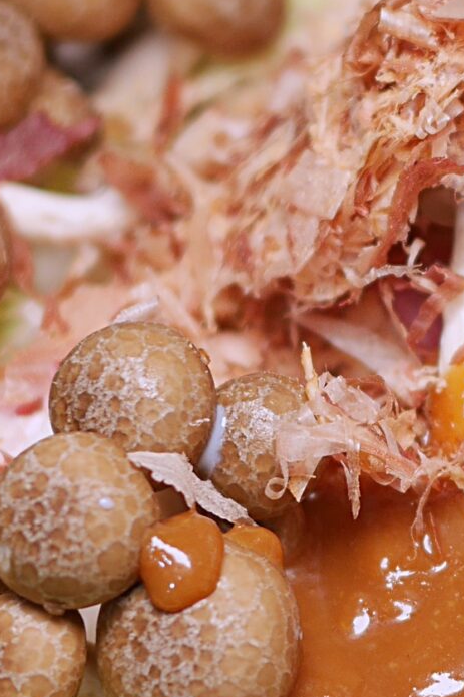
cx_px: 521
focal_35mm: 115
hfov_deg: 11.7
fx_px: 2224
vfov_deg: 17.8
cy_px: 456
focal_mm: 15
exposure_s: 1/125
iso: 200
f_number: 1.8
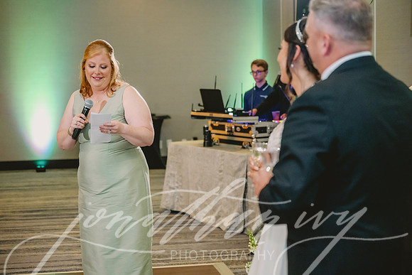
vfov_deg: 19.5
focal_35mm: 70
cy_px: 138
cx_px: 206
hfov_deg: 28.8
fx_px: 801
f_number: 2.8
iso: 3200
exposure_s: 1/160
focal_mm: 70
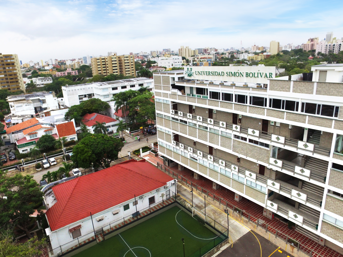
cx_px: 172
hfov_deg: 81.7
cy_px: 128
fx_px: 198
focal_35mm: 20
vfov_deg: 66.0
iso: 100
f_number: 2.8
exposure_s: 1/1580
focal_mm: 3.61
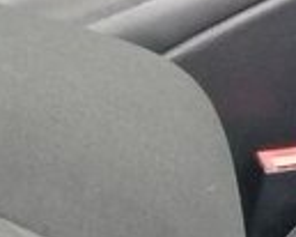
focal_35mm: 155
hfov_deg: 10.6
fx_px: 1357
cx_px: 711
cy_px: -261
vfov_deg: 9.2
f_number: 2.2
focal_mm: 3.3
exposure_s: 1/50
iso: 64
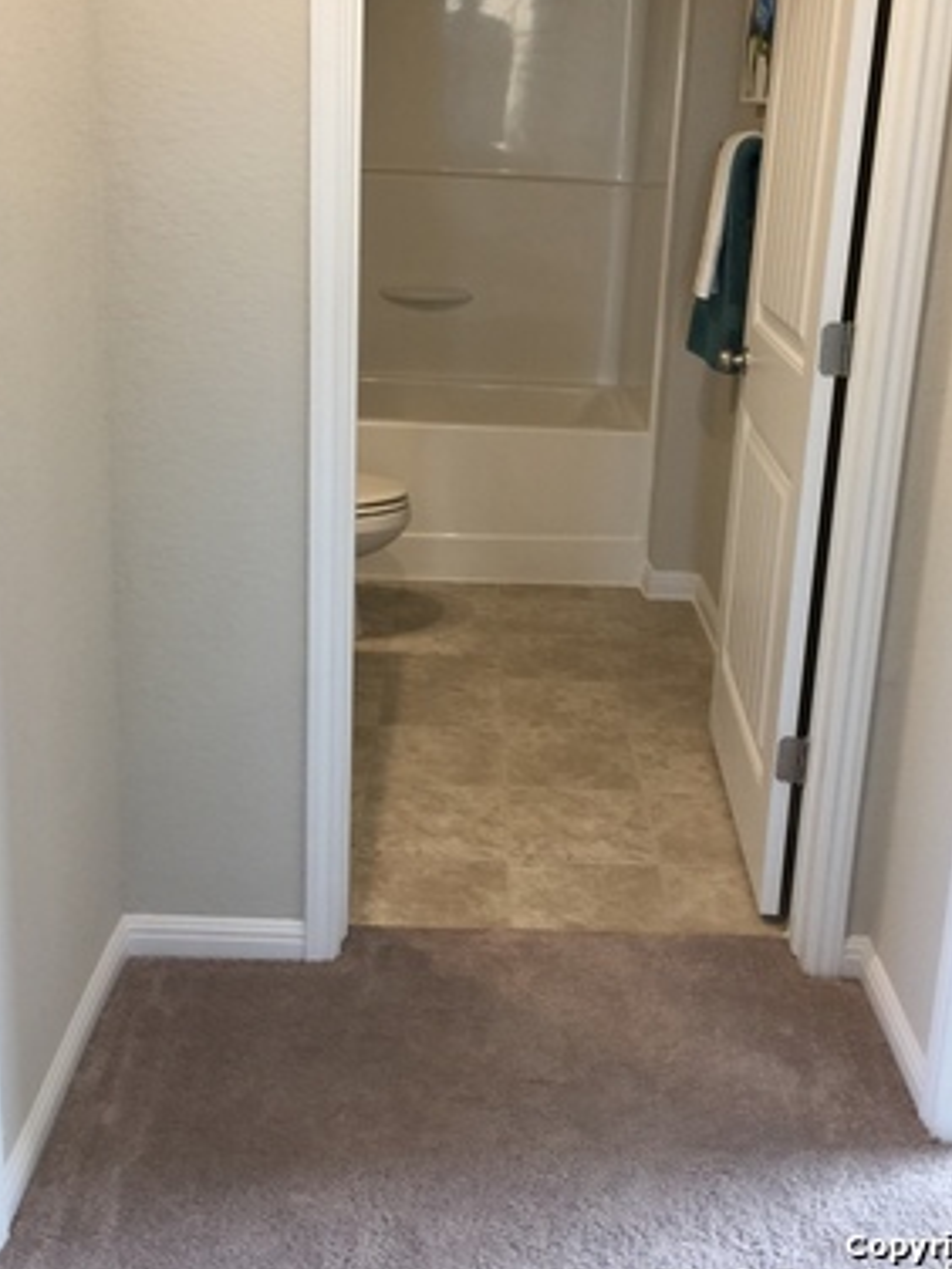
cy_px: 493
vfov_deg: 49.7
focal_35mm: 37
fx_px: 1357
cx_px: 500
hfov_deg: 38.7
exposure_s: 1/15
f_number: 2.2
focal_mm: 4.15
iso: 40
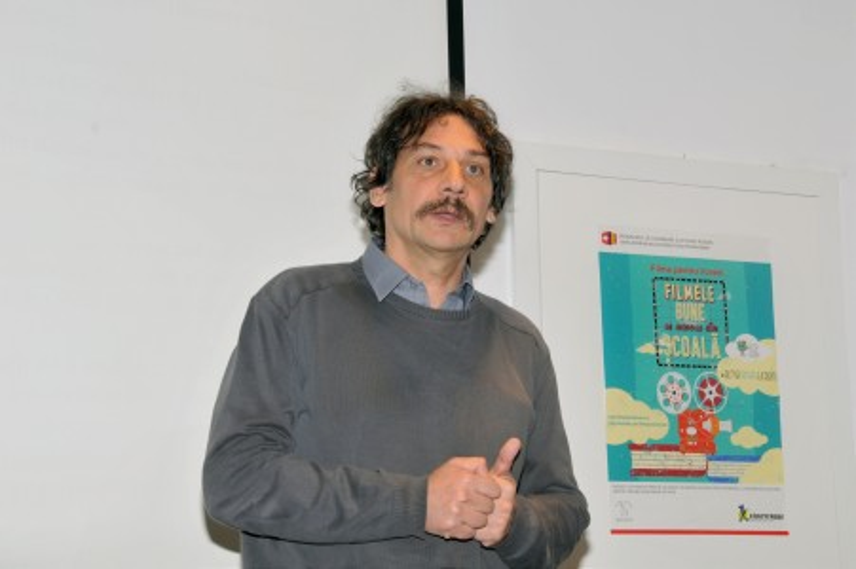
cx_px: 428
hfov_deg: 24.6
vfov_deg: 16.5
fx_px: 1960
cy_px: 284
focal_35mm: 82
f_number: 11
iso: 640
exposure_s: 1/125
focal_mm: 55
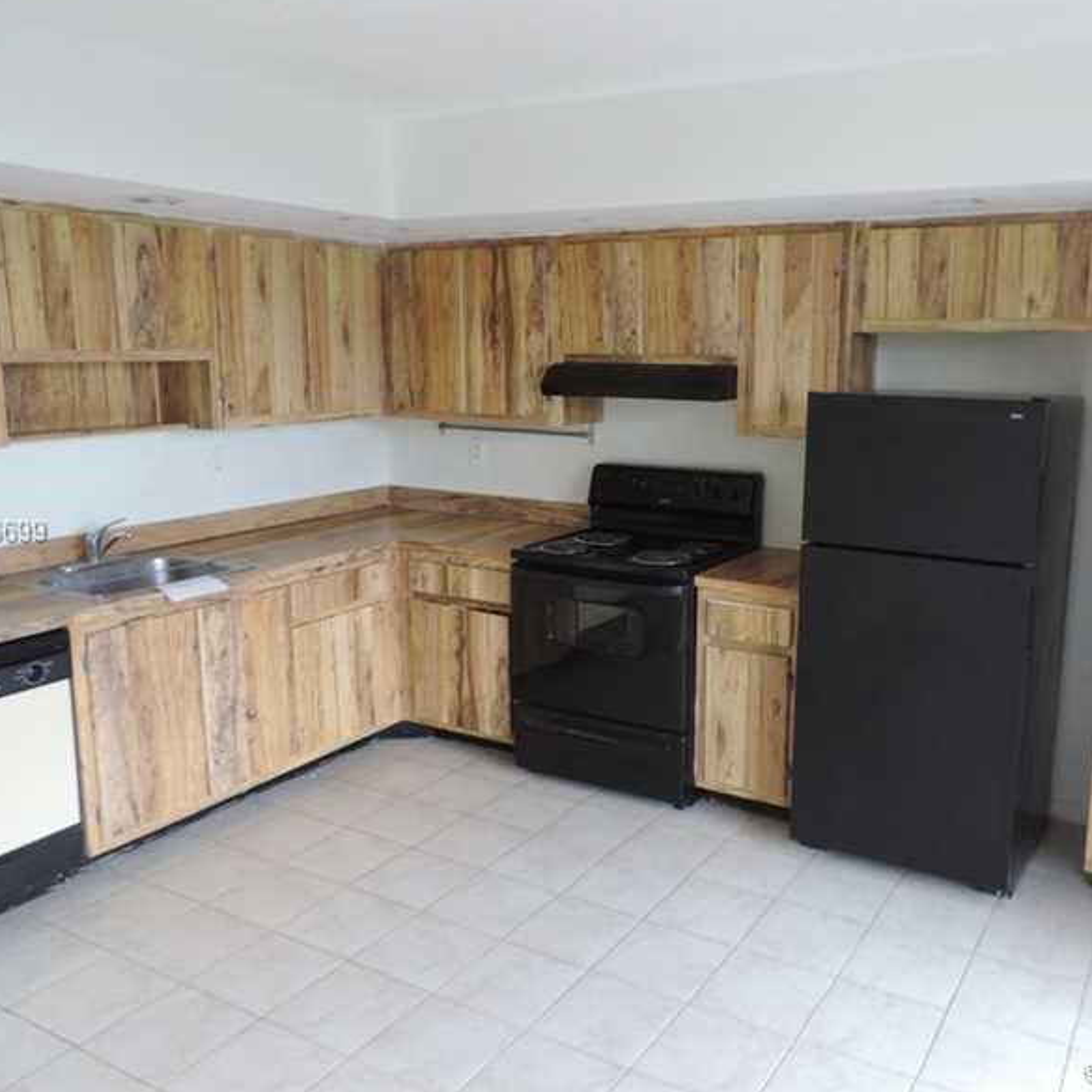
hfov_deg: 55.3
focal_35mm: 29
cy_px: 534
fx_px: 1035
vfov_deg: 55.6
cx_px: 648
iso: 280
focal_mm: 4.3
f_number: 3
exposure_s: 1/30
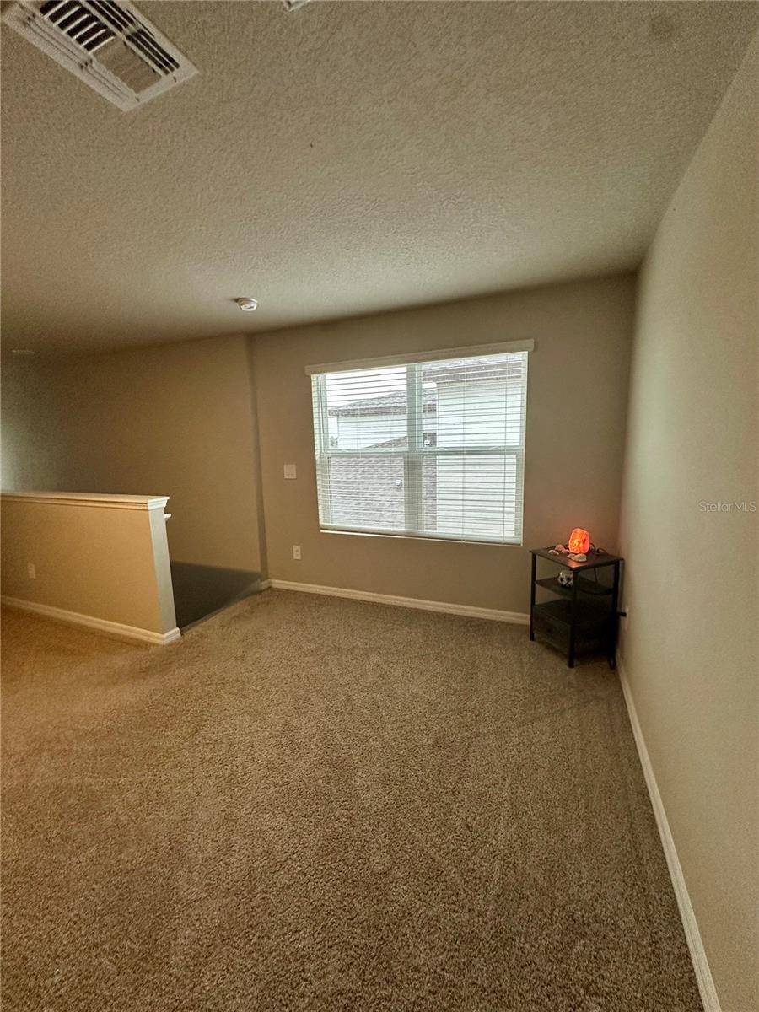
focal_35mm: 14
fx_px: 409
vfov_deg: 102.1
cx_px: 380
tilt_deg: -7.5
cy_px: 506
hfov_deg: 85.7
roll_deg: +1.5
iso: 200
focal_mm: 2.22
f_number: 2.2
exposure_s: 1/120
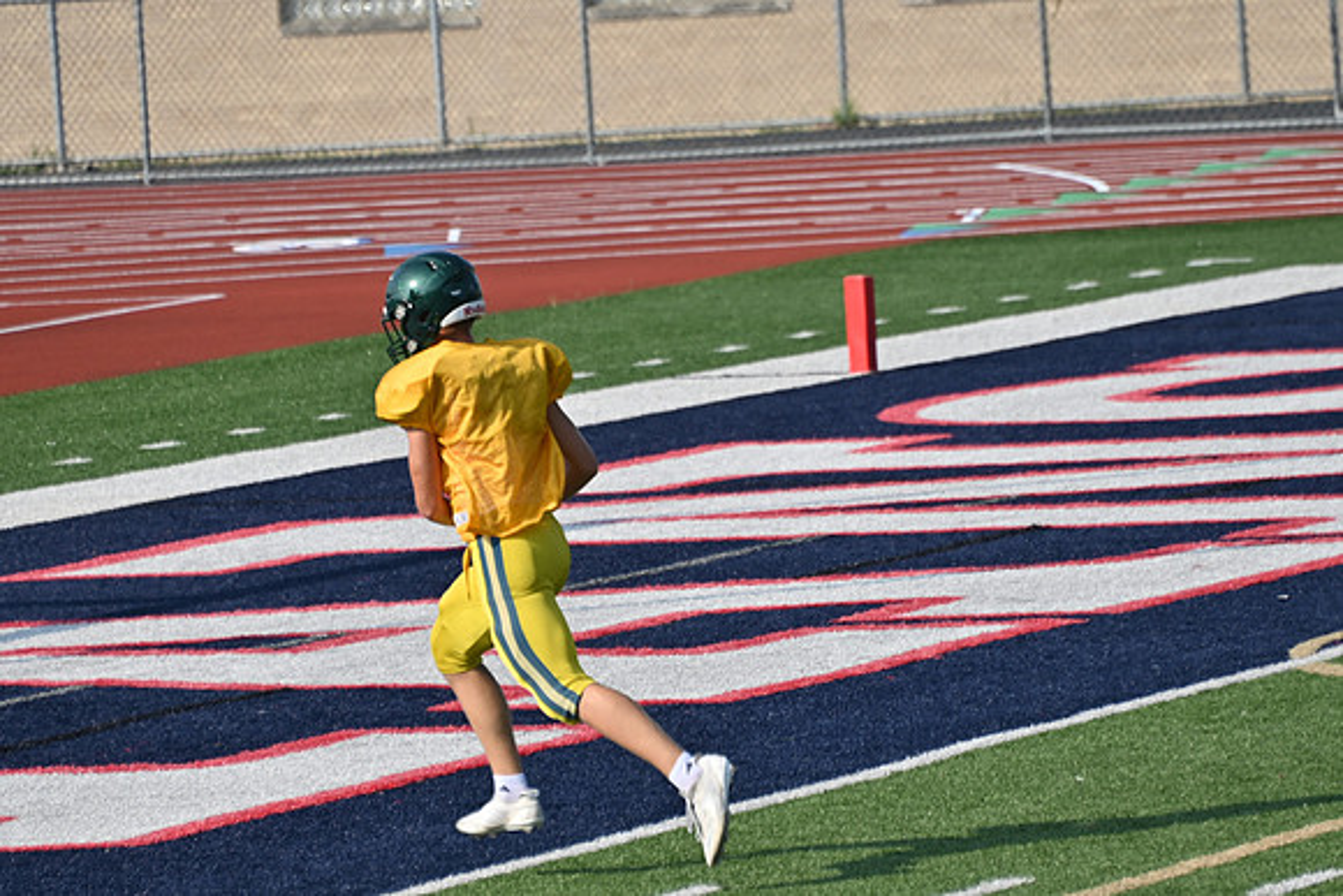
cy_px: 448
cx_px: 672
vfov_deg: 3.1
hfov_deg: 4.6
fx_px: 16791
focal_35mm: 450
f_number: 5.6
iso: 100
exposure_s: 1/800
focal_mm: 300
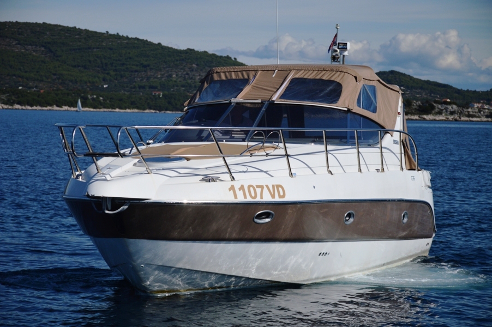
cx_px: 246
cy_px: 164
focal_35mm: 120
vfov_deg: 11.4
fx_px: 1639
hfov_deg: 17.1
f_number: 5.3
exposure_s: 1/3200
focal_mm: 80
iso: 140
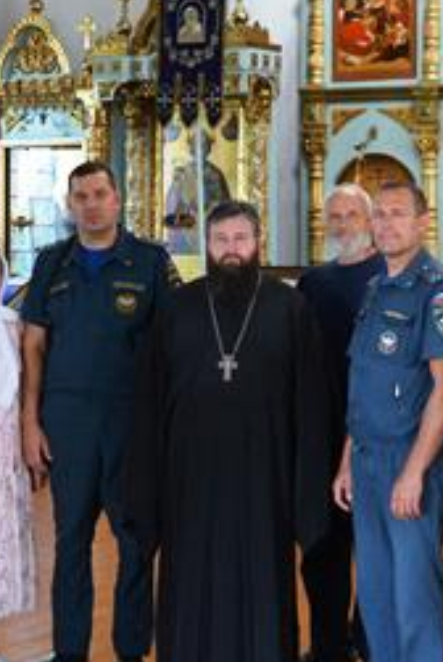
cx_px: 261
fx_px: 1583
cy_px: 295
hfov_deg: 15.9
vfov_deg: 23.6
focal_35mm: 86
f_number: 3.5
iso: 1600
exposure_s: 1/80
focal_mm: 18
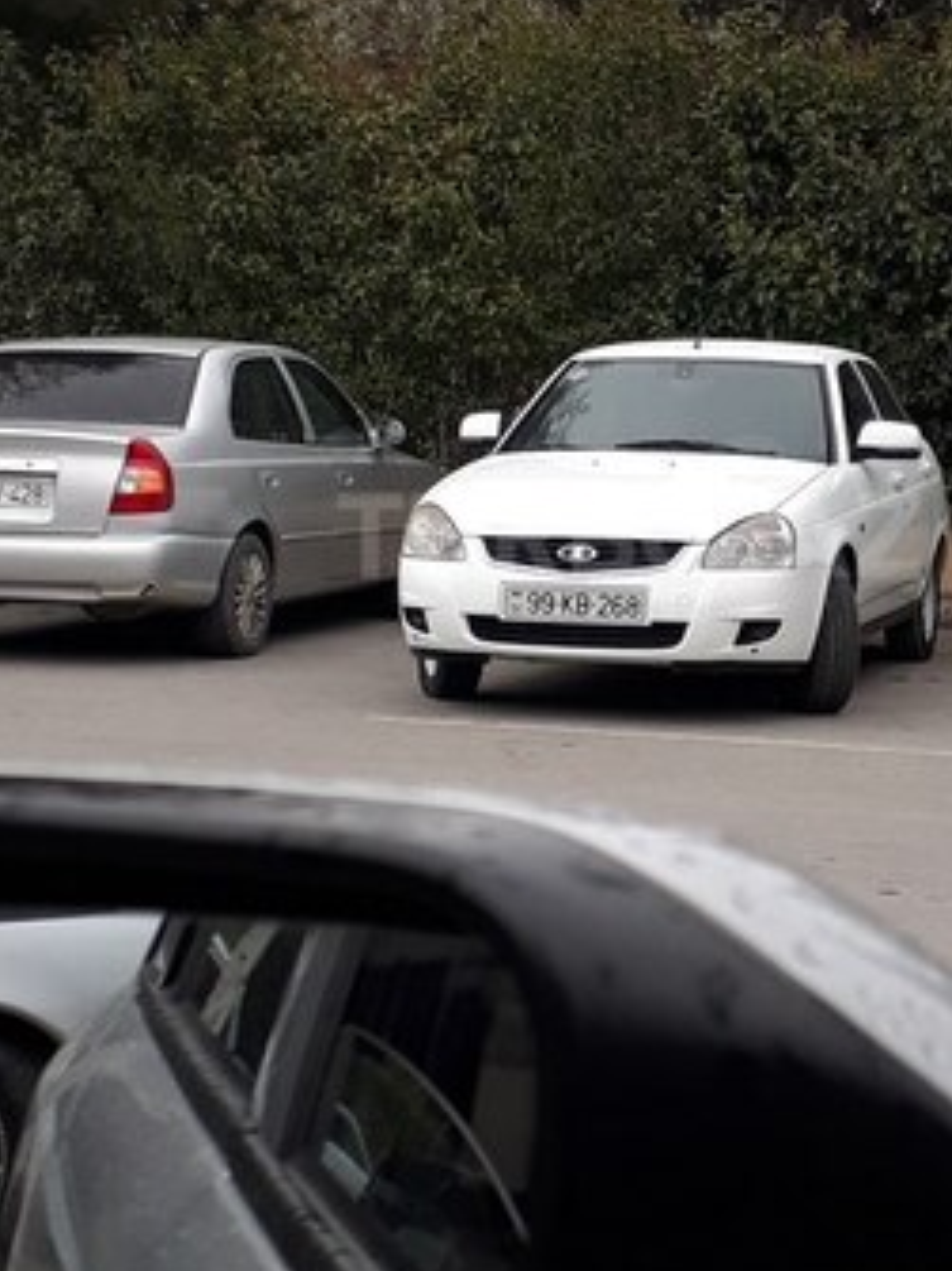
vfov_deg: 46.6
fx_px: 1468
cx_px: 630
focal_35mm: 40
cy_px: 535
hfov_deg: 35.6
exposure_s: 1/165
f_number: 1.9
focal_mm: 3.6
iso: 40
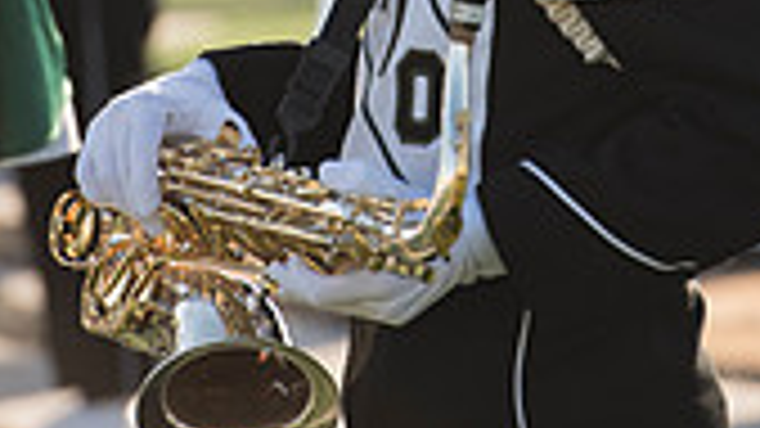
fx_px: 11263
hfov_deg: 3.9
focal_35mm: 559
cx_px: 454
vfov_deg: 2.2
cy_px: -297
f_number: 5
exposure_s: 1/800
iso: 320
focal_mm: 200
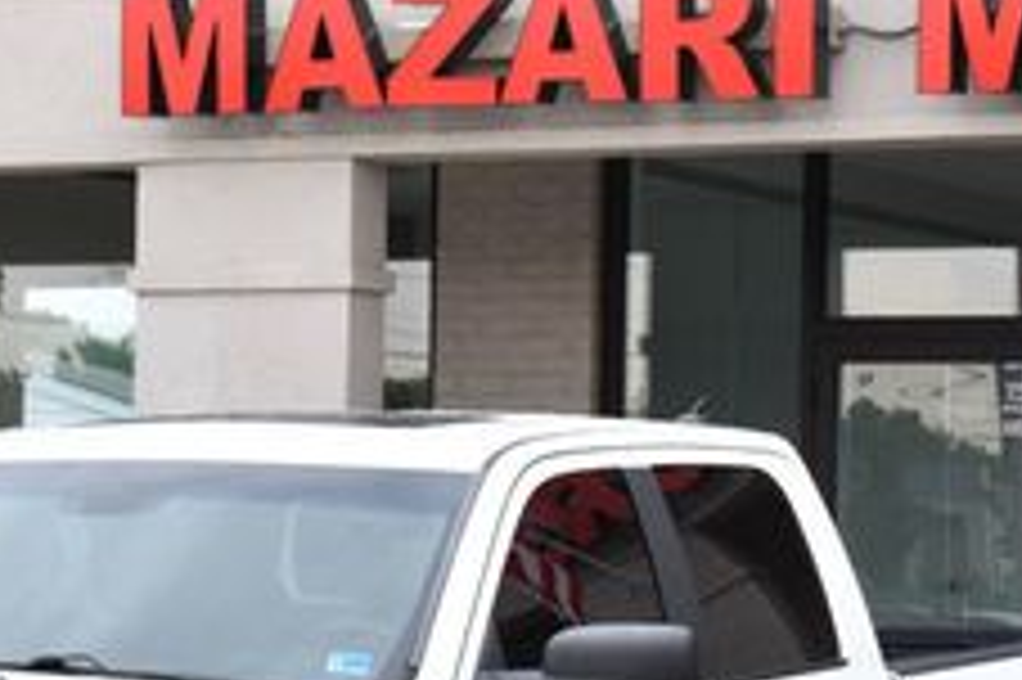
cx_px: 662
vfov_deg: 9.0
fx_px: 4312
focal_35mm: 152
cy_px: 657
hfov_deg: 13.5
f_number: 8
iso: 400
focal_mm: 36
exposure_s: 1/200
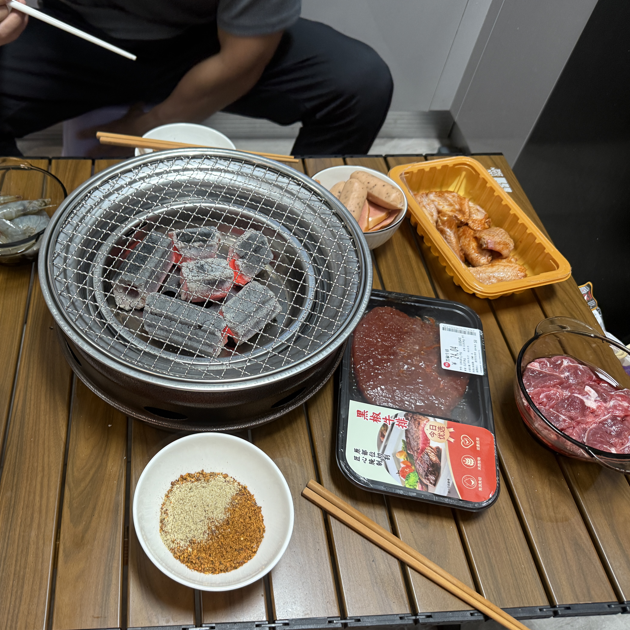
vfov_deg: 55.6
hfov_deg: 54.3
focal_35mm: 29
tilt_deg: -52.4
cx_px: 203
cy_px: 319
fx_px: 597
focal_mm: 6.76
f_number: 1.78
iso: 160
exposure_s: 1/47
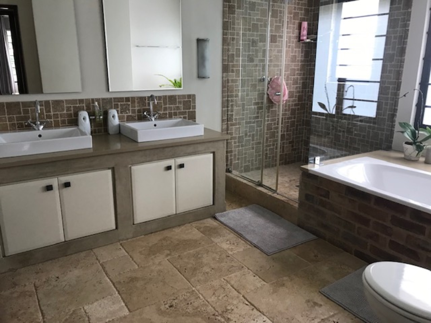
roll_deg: -0.5
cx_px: 216
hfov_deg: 63.4
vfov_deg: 49.7
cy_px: 162
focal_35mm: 28
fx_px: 349
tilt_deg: -14.4
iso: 32
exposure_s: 1/24
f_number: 1.8
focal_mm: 3.99
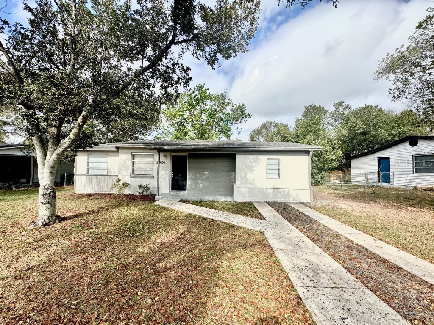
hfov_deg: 102.1
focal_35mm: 14
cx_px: 217
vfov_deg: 85.7
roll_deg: -0.6
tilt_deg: +1.8
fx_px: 176
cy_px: 162
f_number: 2.2
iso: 50
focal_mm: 2.22
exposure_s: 1/1748
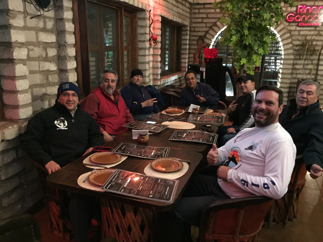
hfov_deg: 61.7
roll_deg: -2.5
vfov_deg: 48.2
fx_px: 271
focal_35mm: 29
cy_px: 121
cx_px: 162
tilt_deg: -14.8
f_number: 2.2
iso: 800
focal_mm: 4.15
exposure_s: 1/15
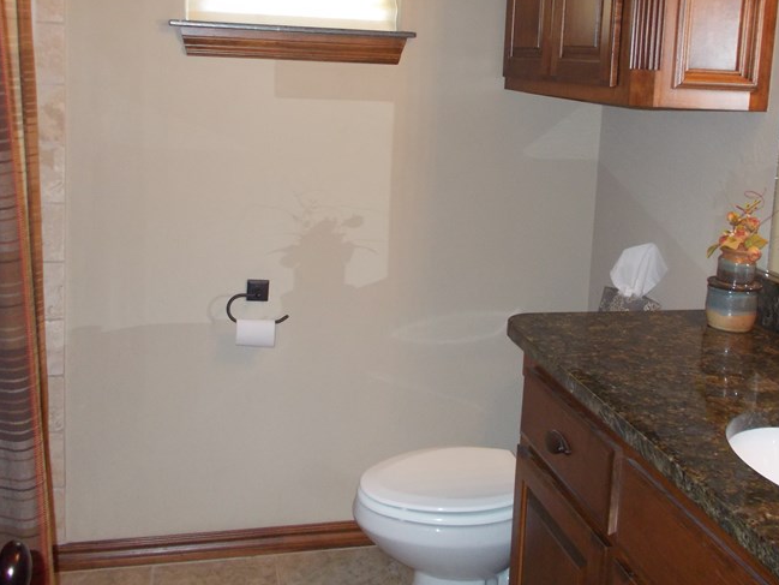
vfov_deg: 34.7
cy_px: 181
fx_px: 923
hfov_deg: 45.7
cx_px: 418
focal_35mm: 41
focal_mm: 4.6
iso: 200
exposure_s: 1/25
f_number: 3.2
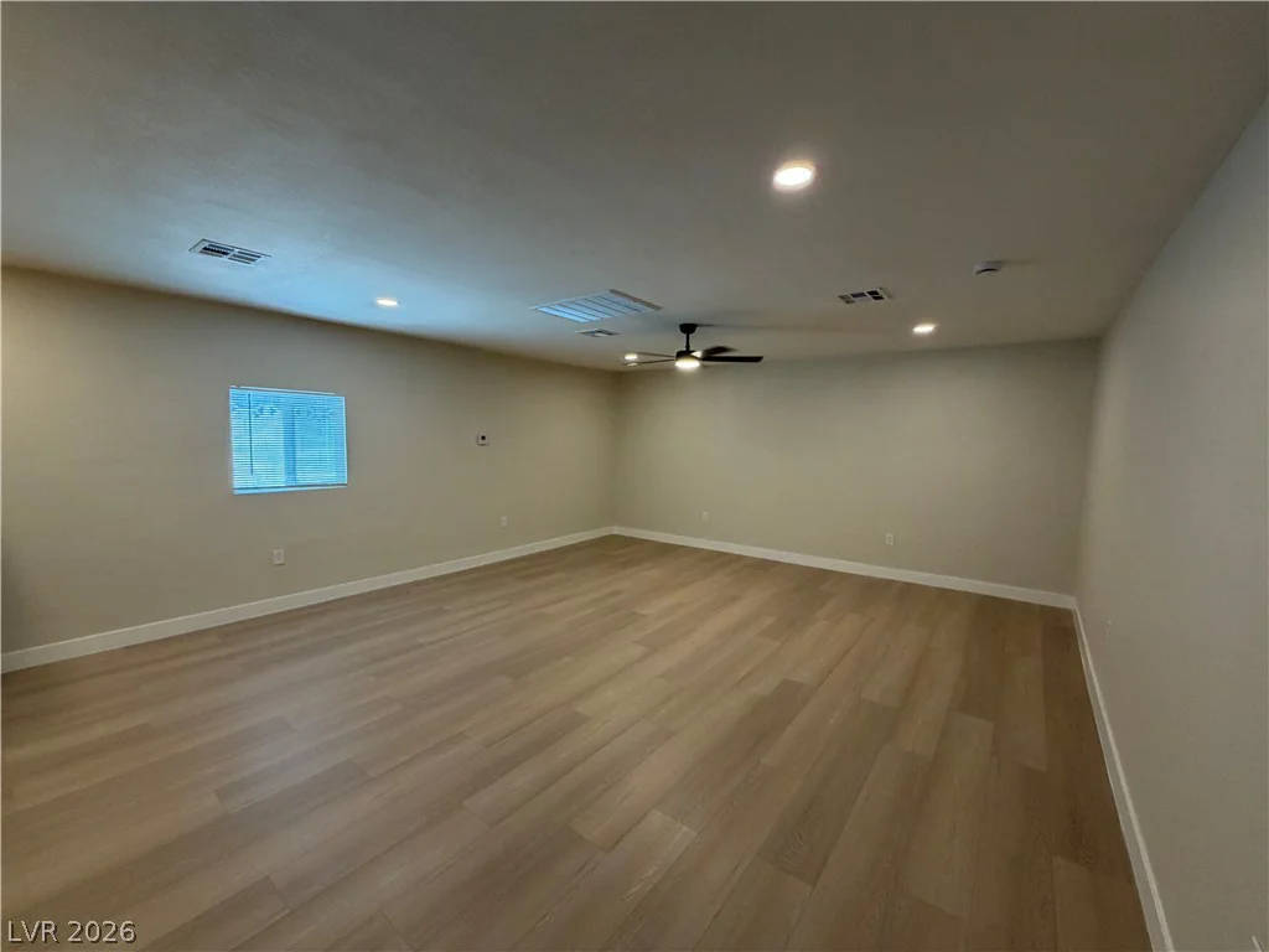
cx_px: 634
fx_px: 513
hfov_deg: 102.1
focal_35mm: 14
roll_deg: -1.1
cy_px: 476
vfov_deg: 85.7
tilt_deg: -2.4
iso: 160
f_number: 2.2
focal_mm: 2.22
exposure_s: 1/60
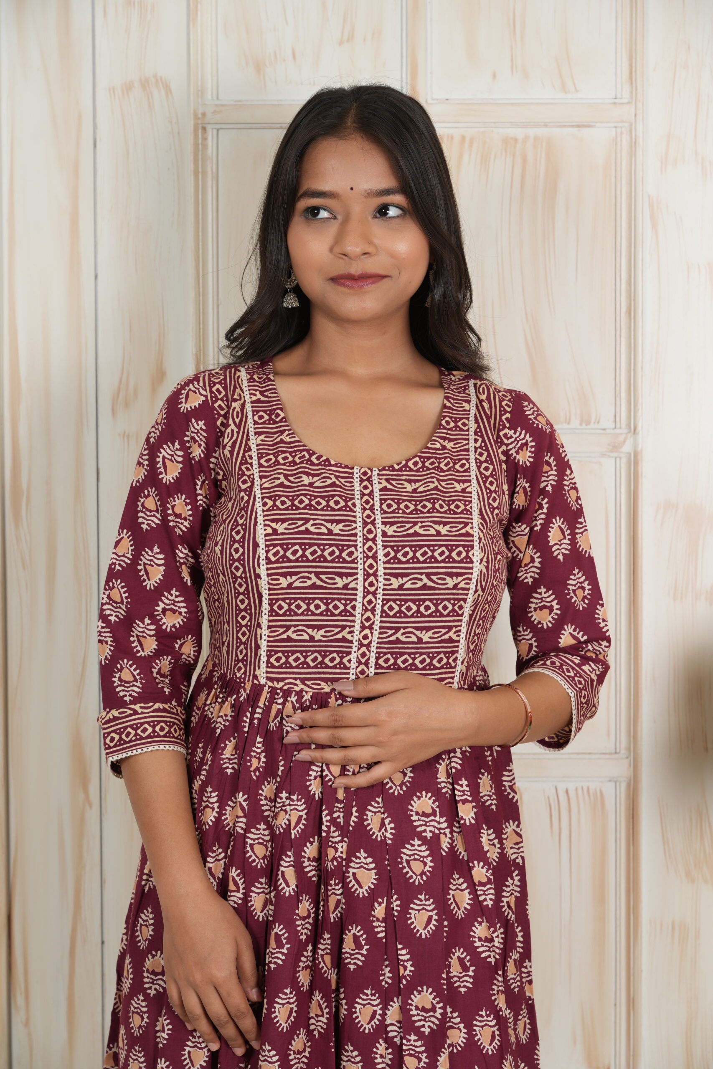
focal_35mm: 81
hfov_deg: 16.9
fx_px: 2406
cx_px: 356
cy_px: 534
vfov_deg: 25.1
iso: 125
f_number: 6.3
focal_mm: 81
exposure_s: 1/125
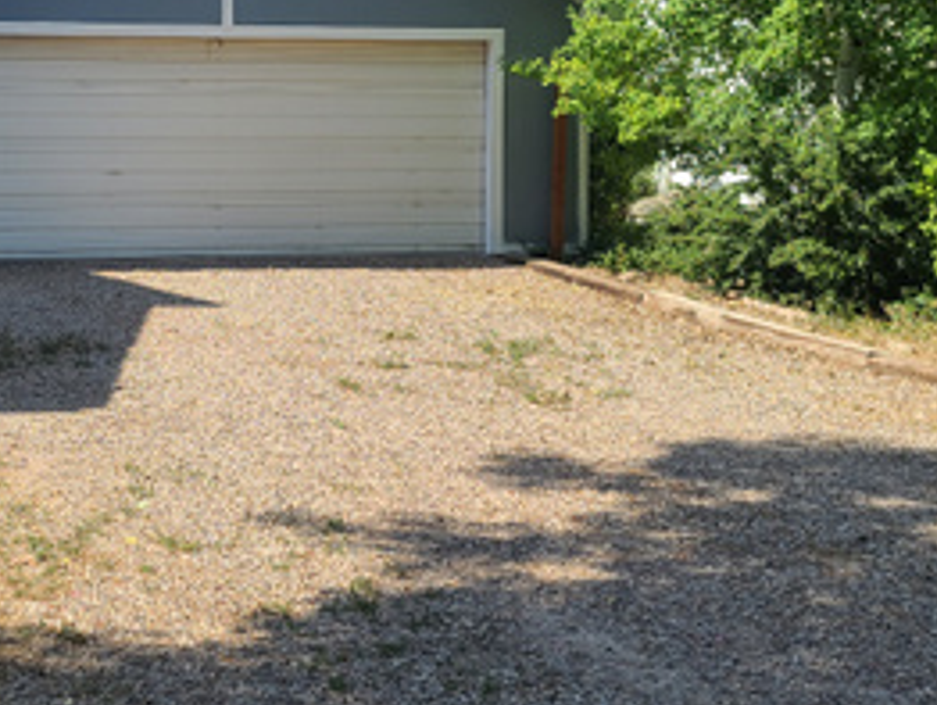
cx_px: 114
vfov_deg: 23.6
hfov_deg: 30.4
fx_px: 1653
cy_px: 118
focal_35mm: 61
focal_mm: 7
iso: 16
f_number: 1.8
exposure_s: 1/712
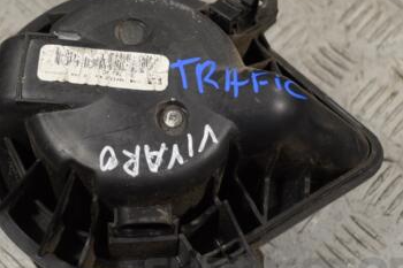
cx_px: 123
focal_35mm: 72
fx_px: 806
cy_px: 122
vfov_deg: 18.9
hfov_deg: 27.8
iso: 100
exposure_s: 1/40
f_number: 4.5
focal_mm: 28
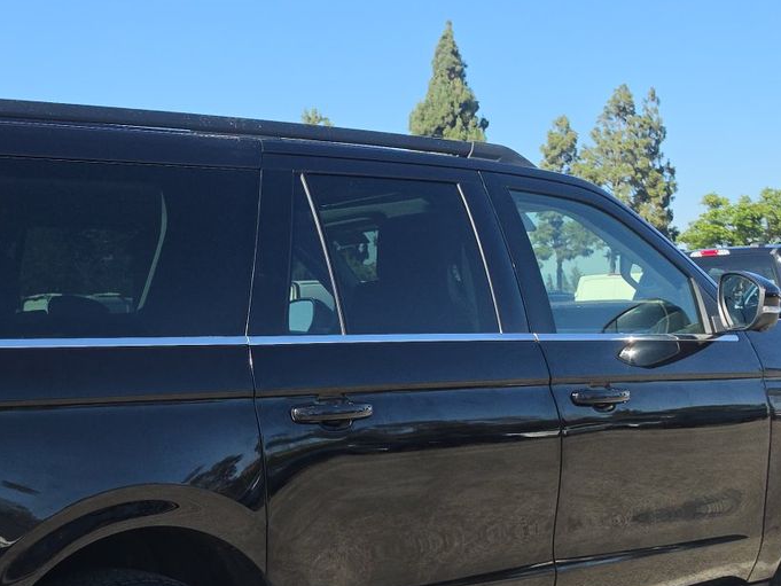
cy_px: 424
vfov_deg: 26.8
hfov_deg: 34.3
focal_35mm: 54
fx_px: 1219
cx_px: 145
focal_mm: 6.5
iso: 64
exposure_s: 1/3971
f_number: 1.4
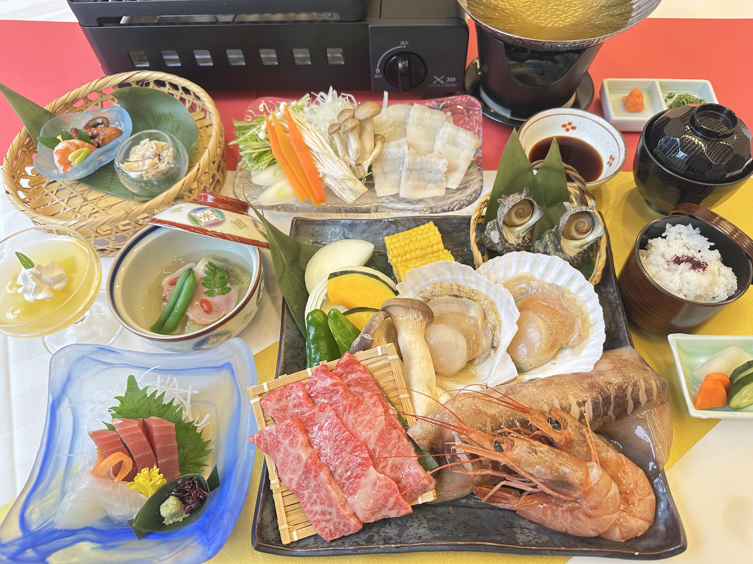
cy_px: 282
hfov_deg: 71.6
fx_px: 522
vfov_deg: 56.8
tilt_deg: -57.7
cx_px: 376
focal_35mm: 24
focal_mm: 6.86
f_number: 1.78
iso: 160
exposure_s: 1/100
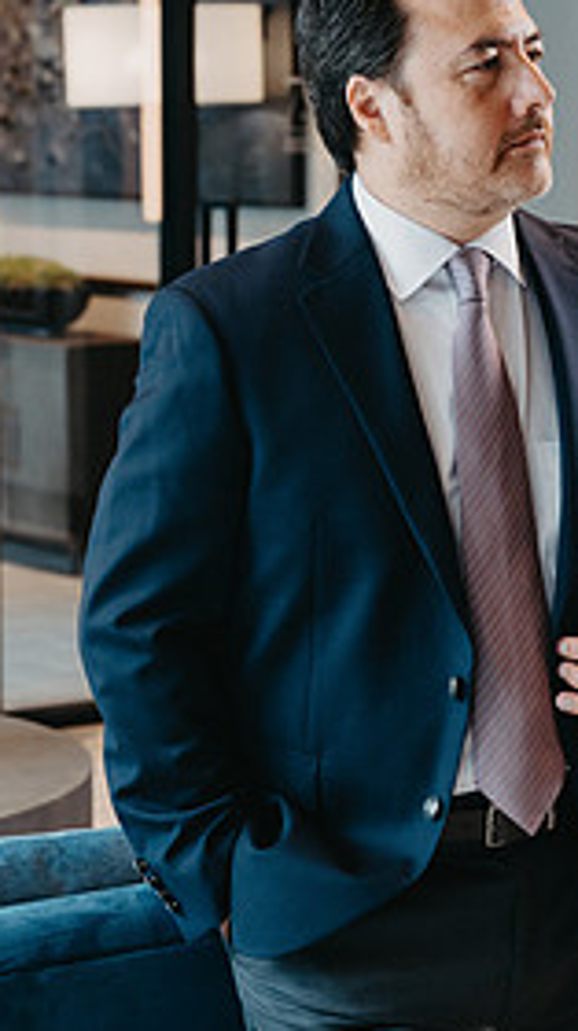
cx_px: 390
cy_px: 460
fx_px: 3223
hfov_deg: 10.2
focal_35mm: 118
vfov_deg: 18.2
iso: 1000
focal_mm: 70
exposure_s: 1/125
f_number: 5
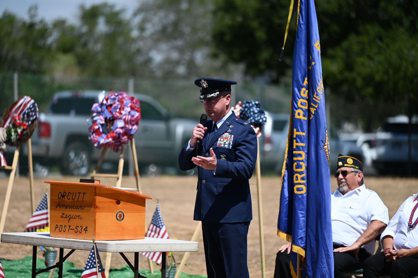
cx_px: 209
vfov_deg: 6.9
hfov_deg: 10.3
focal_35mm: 200
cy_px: 139
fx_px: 2321
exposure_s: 1/2000
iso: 100
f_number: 2.8
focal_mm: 200
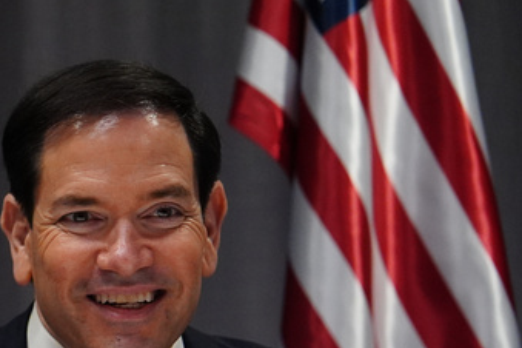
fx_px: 2450
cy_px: 326
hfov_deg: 11.6
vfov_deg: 8.1
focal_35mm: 169
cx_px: -259
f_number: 2.8
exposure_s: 1/500
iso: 2500
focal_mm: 56
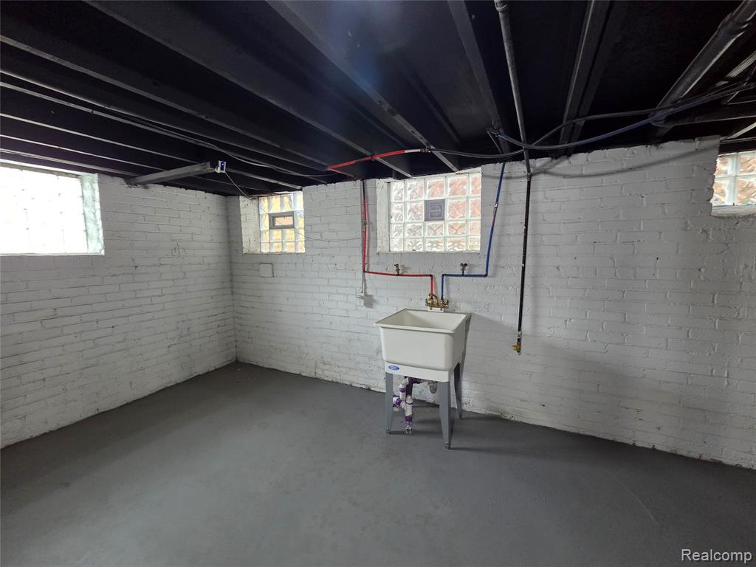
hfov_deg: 106.2
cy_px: 284
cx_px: 378
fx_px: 284
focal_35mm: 13
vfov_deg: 89.9
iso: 400
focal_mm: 2.2
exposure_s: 1/60
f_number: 2.2
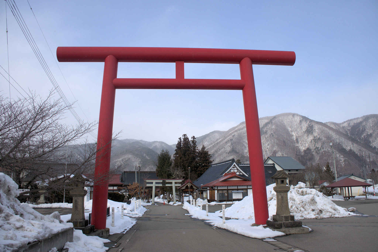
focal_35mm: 27
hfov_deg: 67.4
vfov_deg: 47.9
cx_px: 189
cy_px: 126
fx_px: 283
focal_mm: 10
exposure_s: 1/800
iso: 160
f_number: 5
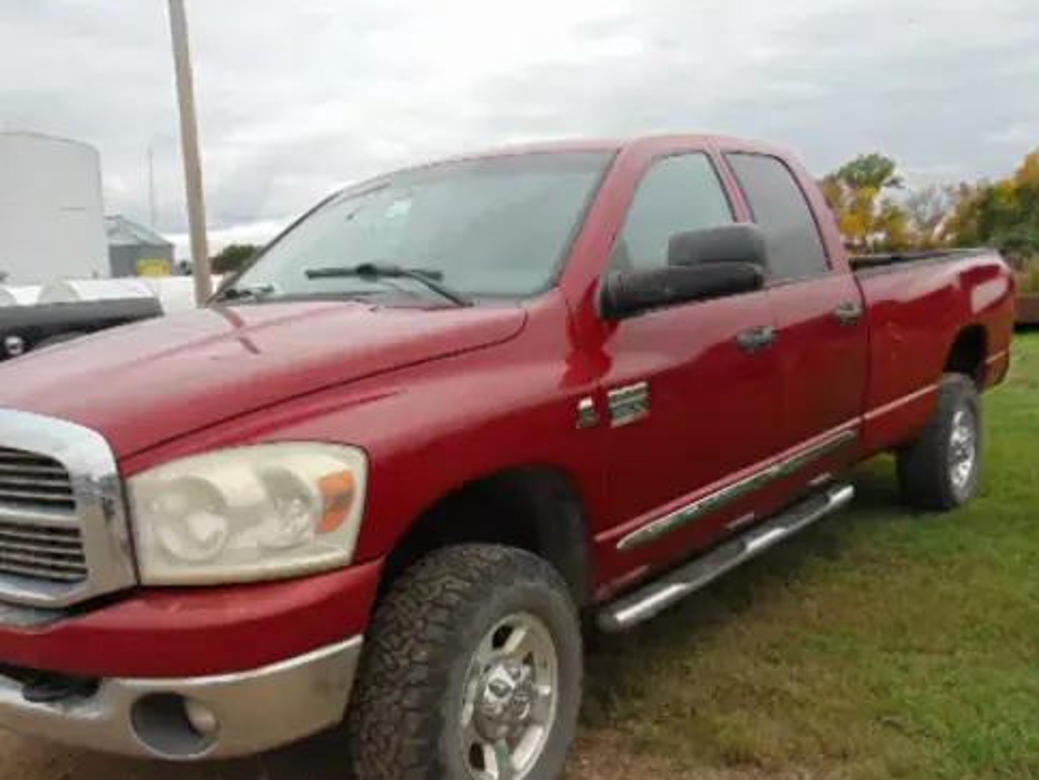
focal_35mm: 33
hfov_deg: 55.3
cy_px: 497
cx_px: 480
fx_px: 991
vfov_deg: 42.6
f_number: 3
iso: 80
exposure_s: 1/500
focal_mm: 4.5
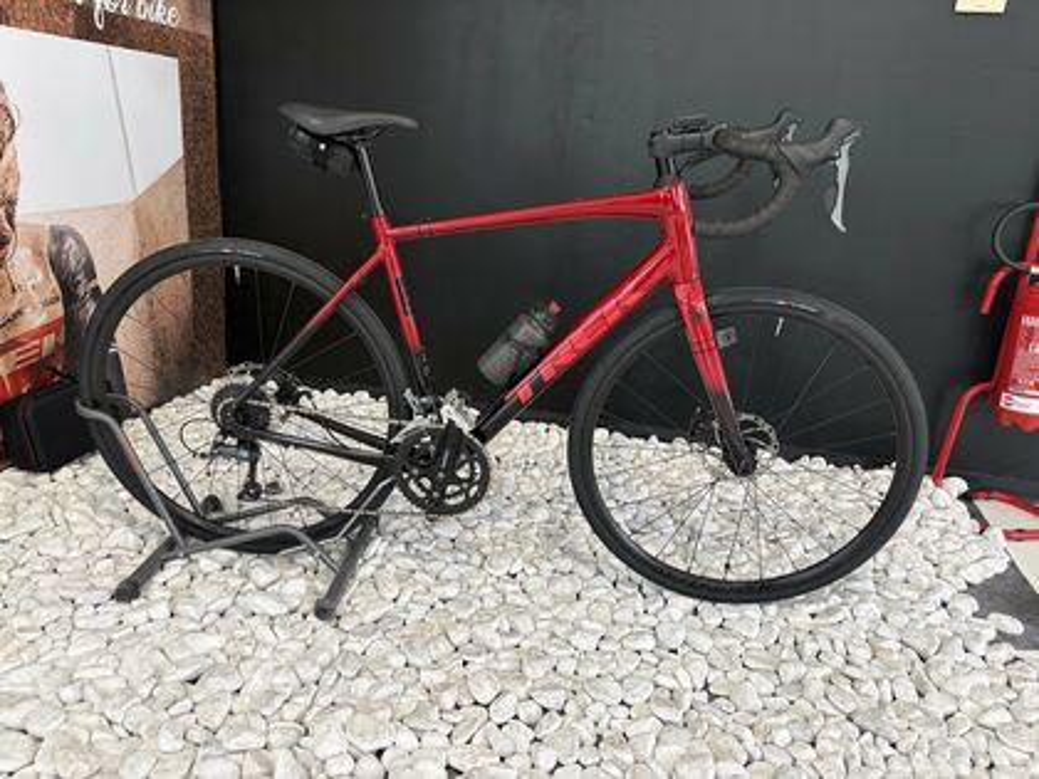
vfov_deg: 53.1
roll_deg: -3.6
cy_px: 390
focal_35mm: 26
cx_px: 520
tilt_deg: -16.1
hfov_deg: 67.3
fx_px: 780
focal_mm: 5.96
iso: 100
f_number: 1.6
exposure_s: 1/50
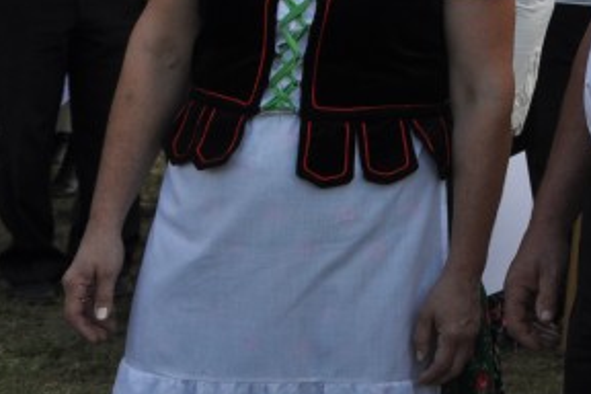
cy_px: -215
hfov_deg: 12.4
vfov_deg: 8.6
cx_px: 919
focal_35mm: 156
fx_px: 2561
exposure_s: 1/250
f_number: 8
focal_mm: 30
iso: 200
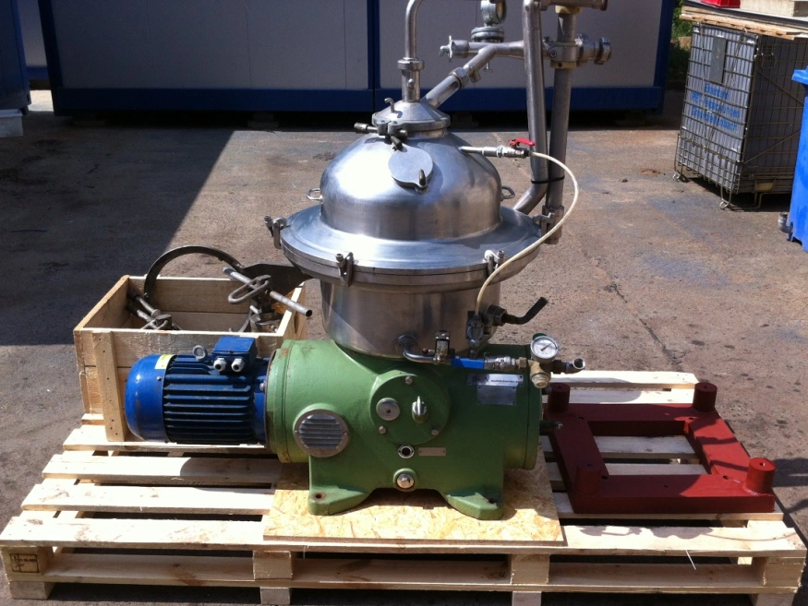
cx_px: 404
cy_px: 303
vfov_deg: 40.7
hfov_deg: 52.6
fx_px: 817
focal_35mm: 35
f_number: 2.8
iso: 80
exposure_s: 1/973
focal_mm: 3.85
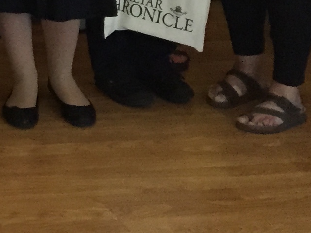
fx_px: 1338
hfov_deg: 11.6
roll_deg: +0.3
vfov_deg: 9.2
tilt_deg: -6.3
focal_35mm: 149
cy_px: -275
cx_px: -347
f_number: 2.2
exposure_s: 1/30
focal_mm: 4.15
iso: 200
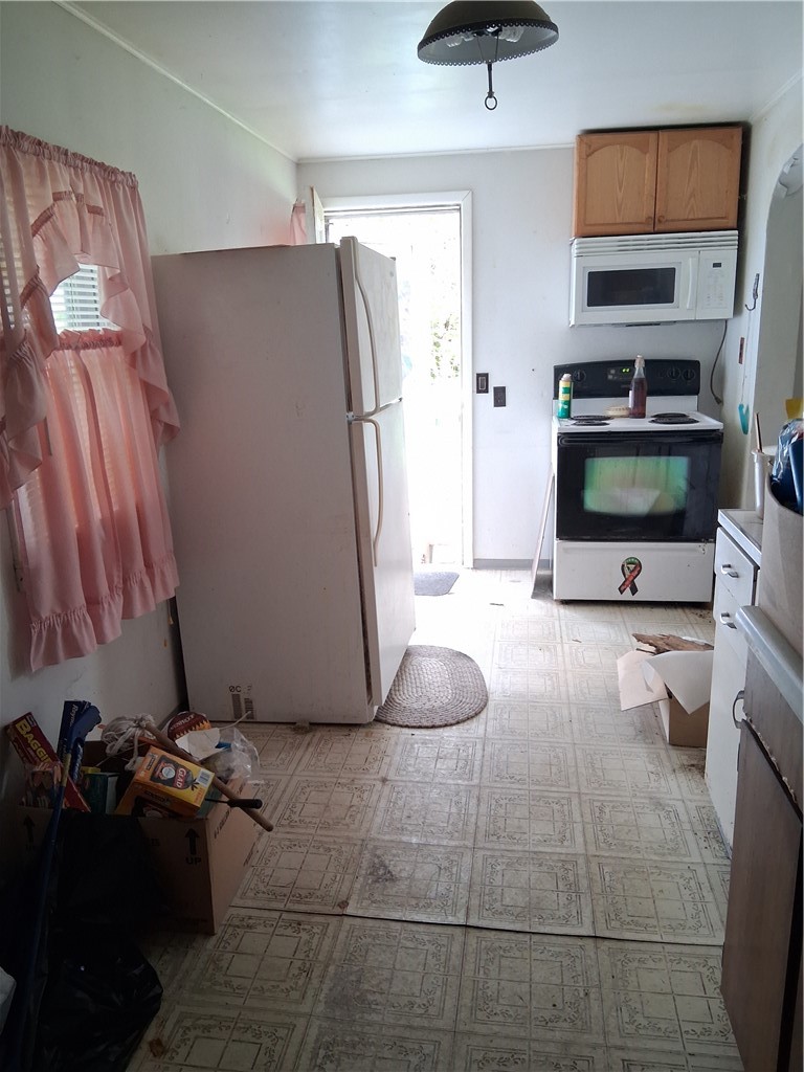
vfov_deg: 67.3
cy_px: 536
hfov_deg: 53.1
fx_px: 805
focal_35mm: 26
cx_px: 402
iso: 400
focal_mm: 3.98
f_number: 1.8
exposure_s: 1/40
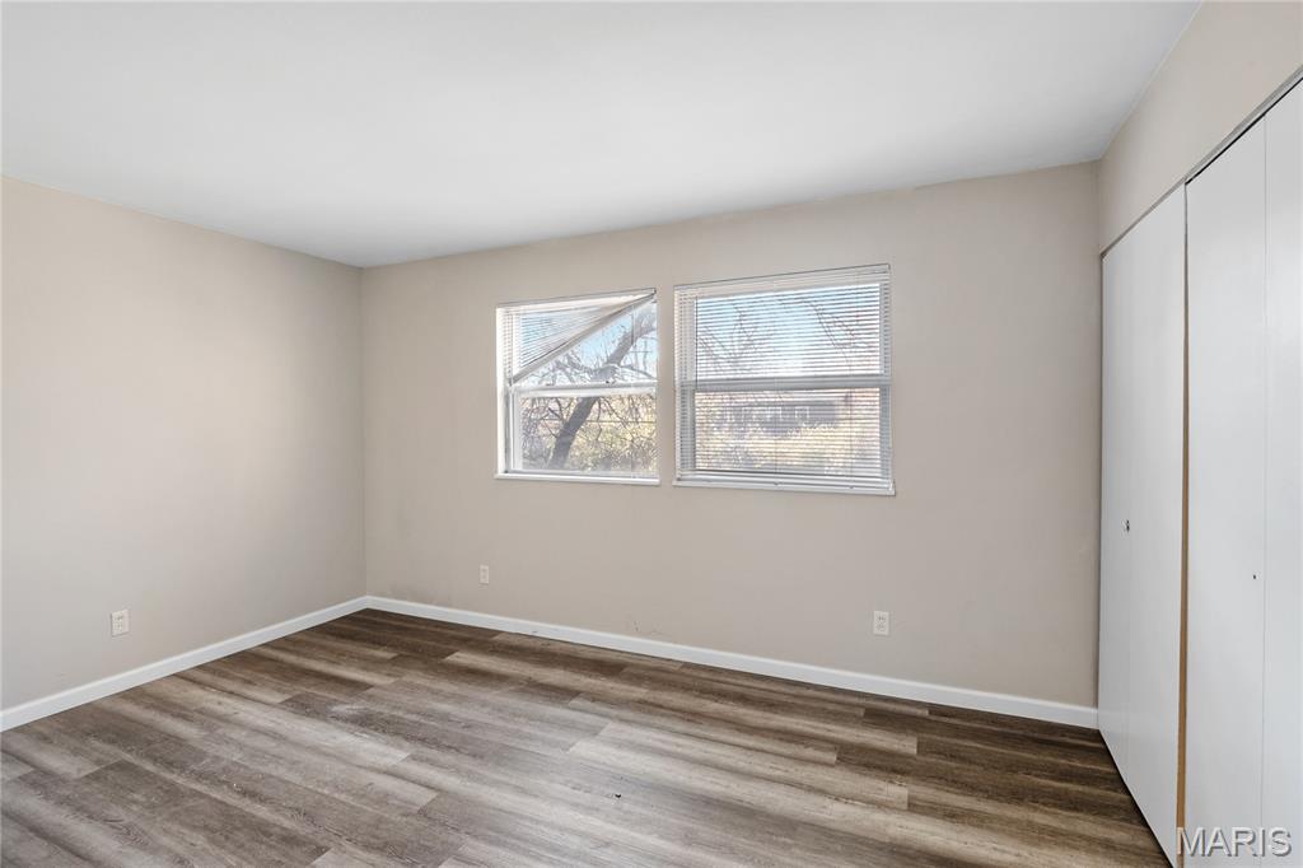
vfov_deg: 73.7
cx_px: 652
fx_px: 579
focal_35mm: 16
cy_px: 434
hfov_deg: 96.8
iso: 400
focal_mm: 8
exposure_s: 1/6
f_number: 6.3
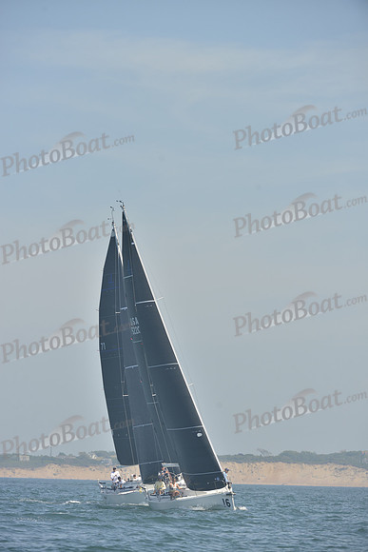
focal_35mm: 240
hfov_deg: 5.7
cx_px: 184
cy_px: 276
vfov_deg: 8.6
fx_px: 3678
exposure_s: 1/1000
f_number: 6.3
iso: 280
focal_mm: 240
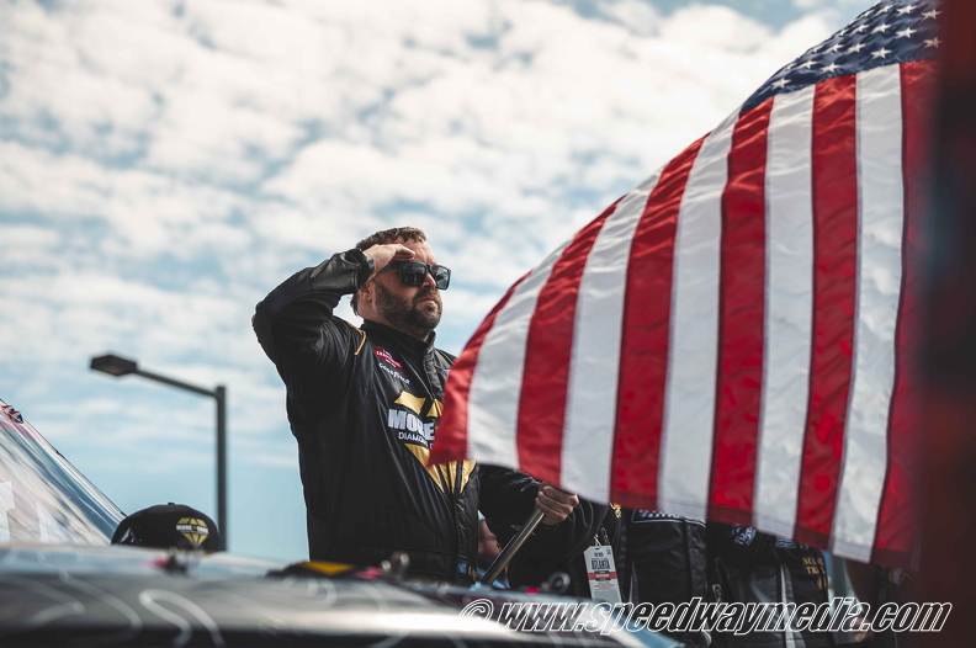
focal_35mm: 70
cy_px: 324
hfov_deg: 28.9
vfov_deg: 19.4
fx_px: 1895
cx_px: 488
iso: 100
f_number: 2.8
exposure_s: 1/1250
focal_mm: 70
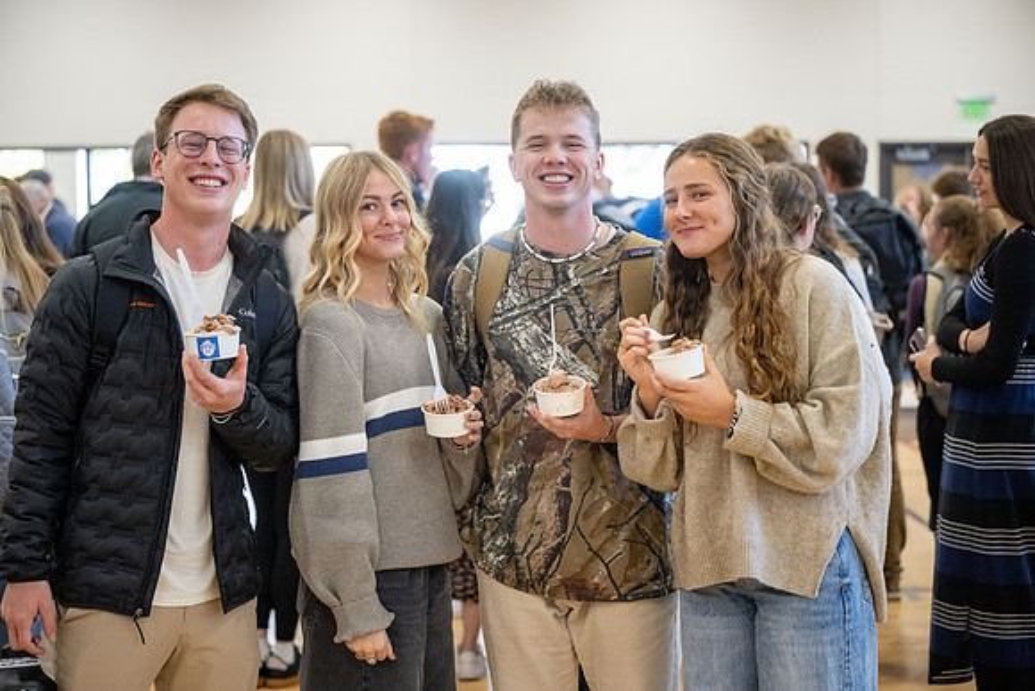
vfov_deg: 19.5
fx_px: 2013
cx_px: 518
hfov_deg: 28.8
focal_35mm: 70
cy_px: 346
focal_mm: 70
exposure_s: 1/320
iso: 2500
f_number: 2.8
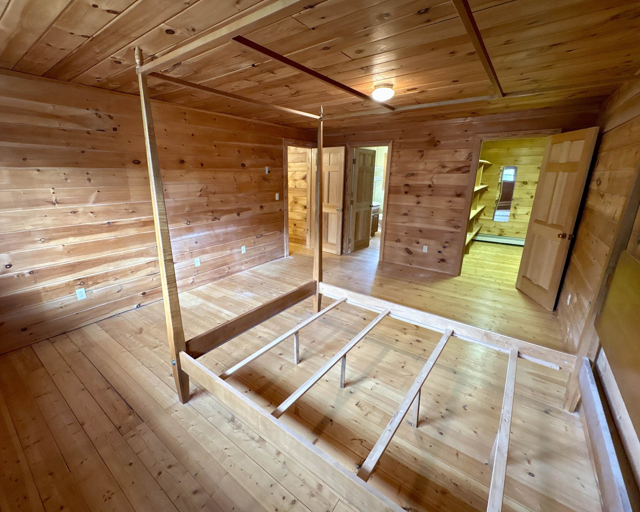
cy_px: 249
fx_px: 284
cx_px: 309
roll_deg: +0.9
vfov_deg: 84.0
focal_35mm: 15
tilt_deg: -14.9
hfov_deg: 96.8
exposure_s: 1/40
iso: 400
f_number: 2.2
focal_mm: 2.22
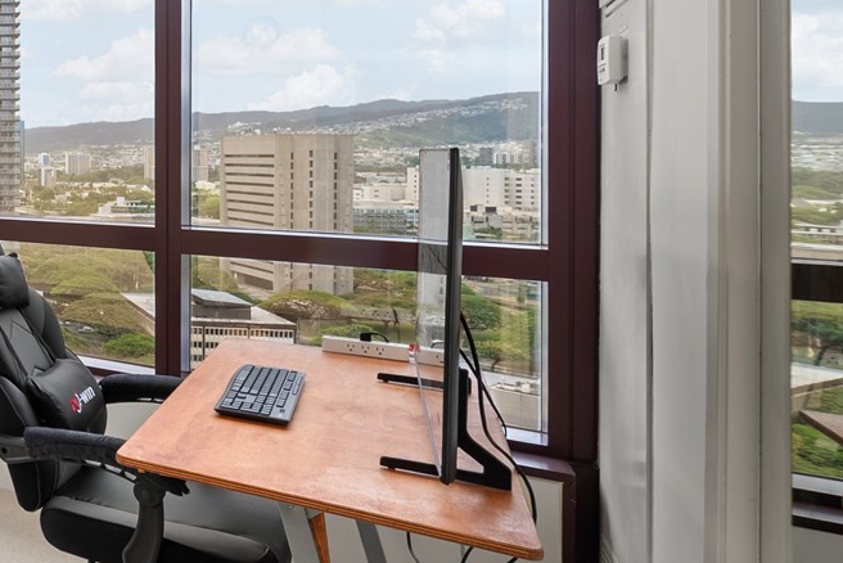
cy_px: 159
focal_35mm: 31
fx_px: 726
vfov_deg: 41.4
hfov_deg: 38.8
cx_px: -219
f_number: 9
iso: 100
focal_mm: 12
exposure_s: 1/5
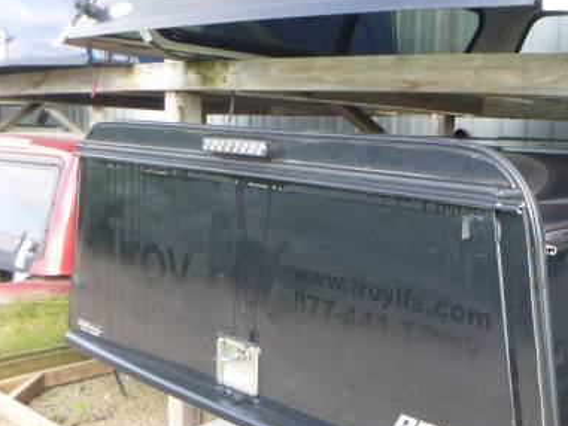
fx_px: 689
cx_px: 450
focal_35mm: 42
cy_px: 253
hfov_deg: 42.8
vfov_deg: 34.3
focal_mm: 4.5
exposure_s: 1/60
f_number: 3.9
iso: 160
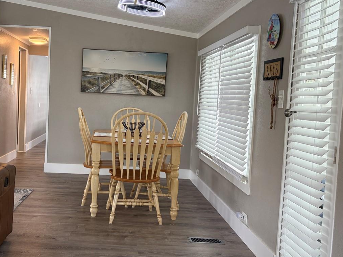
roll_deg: -2.0
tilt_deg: -3.6
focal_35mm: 41
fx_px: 406
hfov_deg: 45.0
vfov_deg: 35.1
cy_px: 123
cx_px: 111
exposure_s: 1/120
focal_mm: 5.96
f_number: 1.6
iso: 80
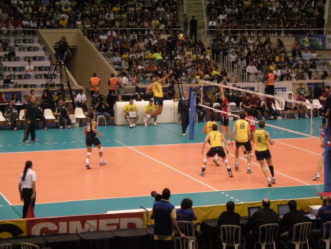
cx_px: 166
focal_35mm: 102
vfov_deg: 14.5
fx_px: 975
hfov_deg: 19.3
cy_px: 124
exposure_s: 1/125
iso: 590
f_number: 5.6
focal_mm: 17
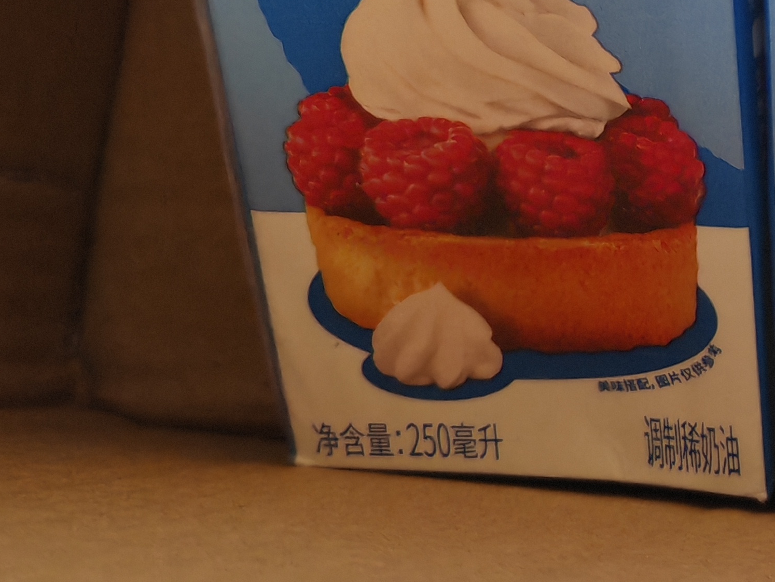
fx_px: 1657
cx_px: 957
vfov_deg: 19.3
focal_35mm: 74
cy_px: -4
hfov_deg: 23.7
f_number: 1.95
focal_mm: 5.52
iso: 200
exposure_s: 1/100
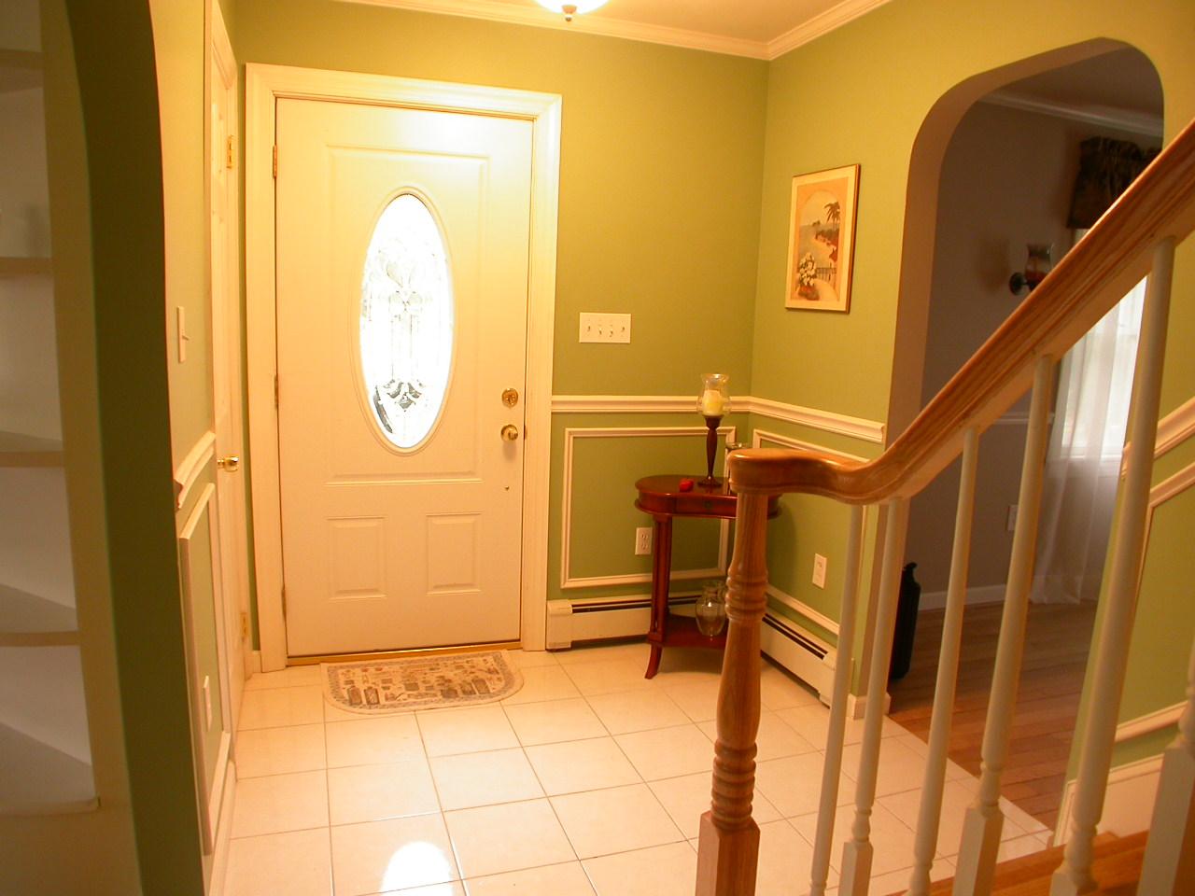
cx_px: 598
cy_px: 448
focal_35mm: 38
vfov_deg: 37.7
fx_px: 1312
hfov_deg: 49.0
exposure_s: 1/5.5
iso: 100
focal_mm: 7.85
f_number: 2.6
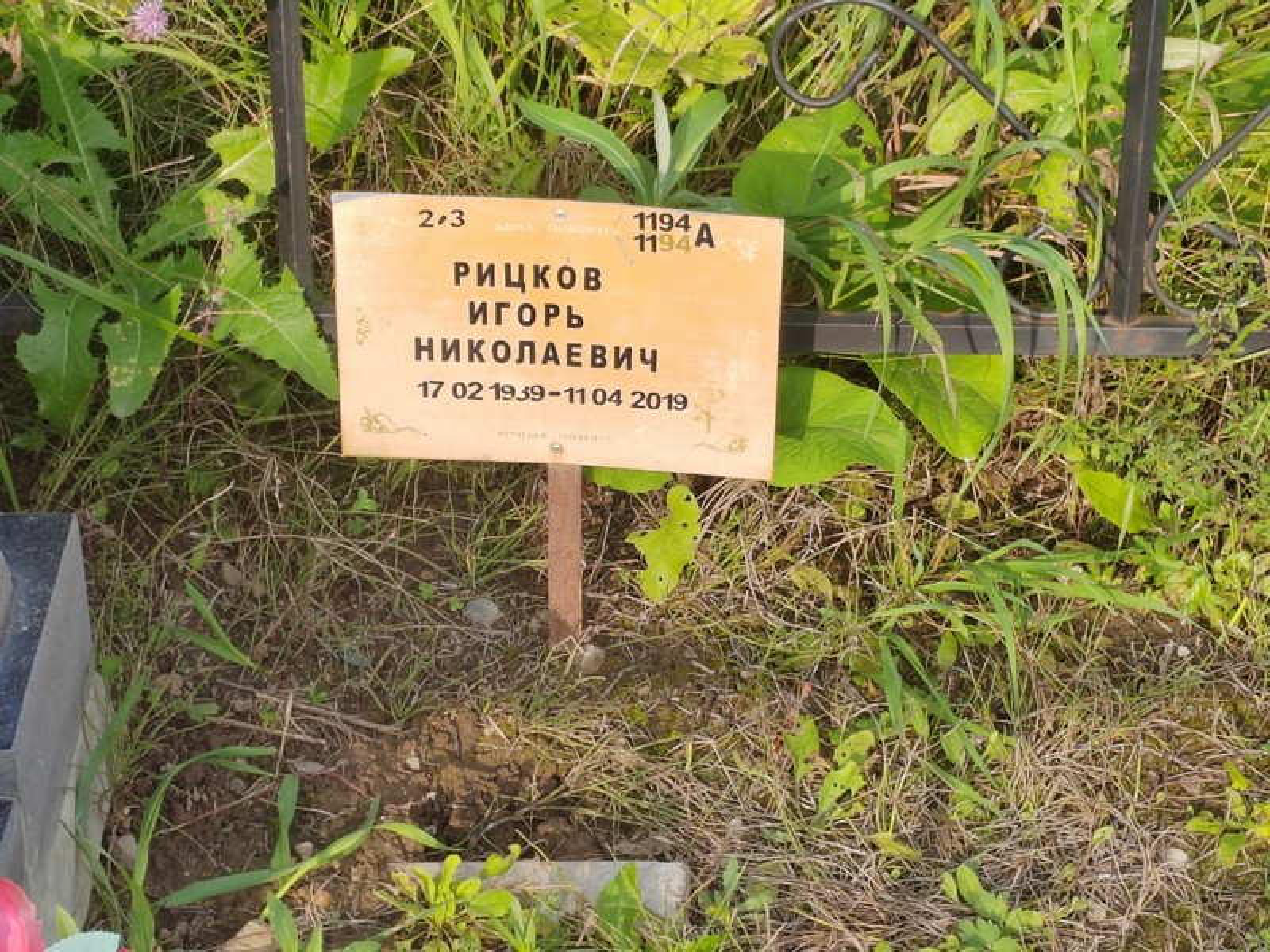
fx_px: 3192
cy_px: 476
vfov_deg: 17.0
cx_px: 635
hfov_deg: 22.5
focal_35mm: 87
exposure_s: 1/390
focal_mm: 5.52
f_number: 1.9
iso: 100
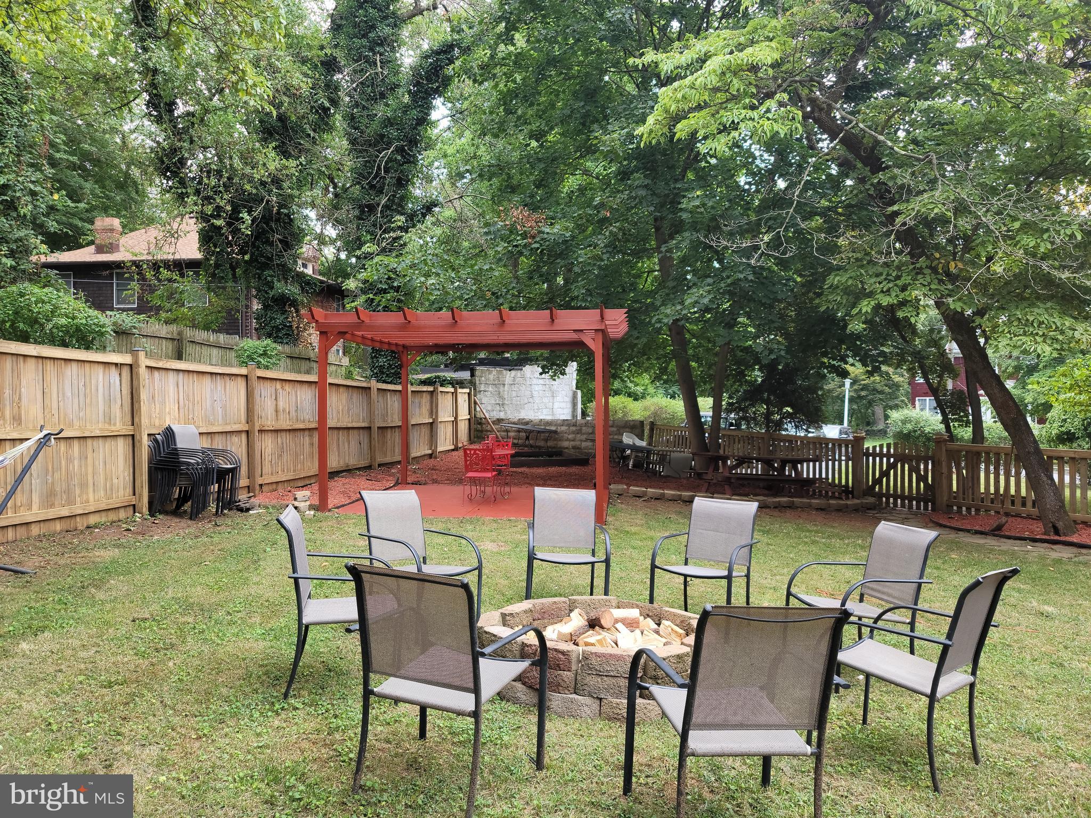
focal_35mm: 25
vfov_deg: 54.9
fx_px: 788
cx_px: 546
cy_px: 409
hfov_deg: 69.4
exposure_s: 1/100
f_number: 1.8
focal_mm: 7
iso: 25
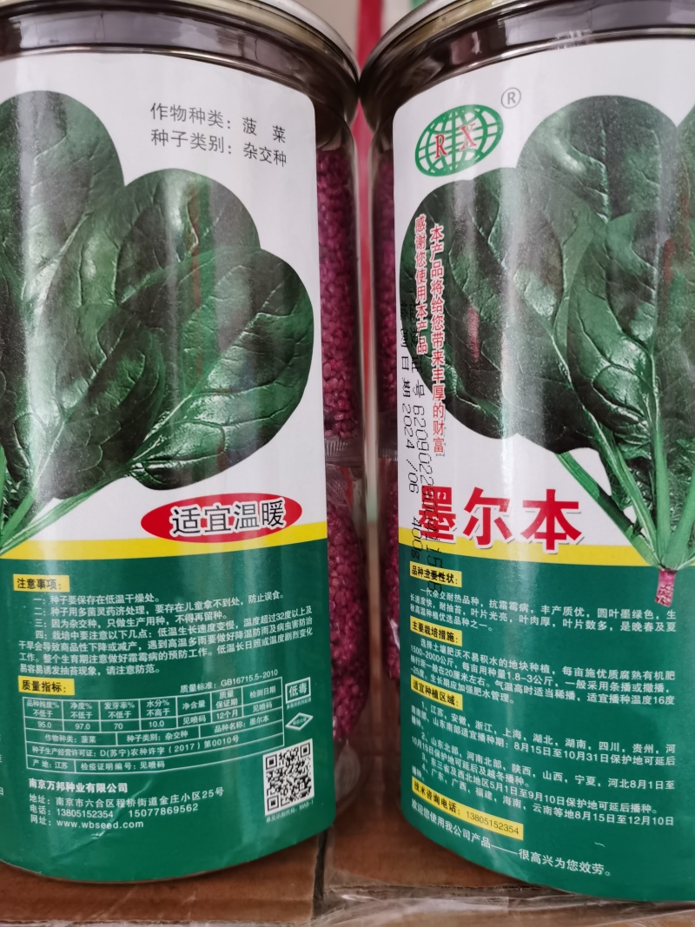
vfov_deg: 65.3
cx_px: 348
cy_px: 464
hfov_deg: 51.3
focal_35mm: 27
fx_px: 723
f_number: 1.8
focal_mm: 5.58
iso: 640
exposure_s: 1/24
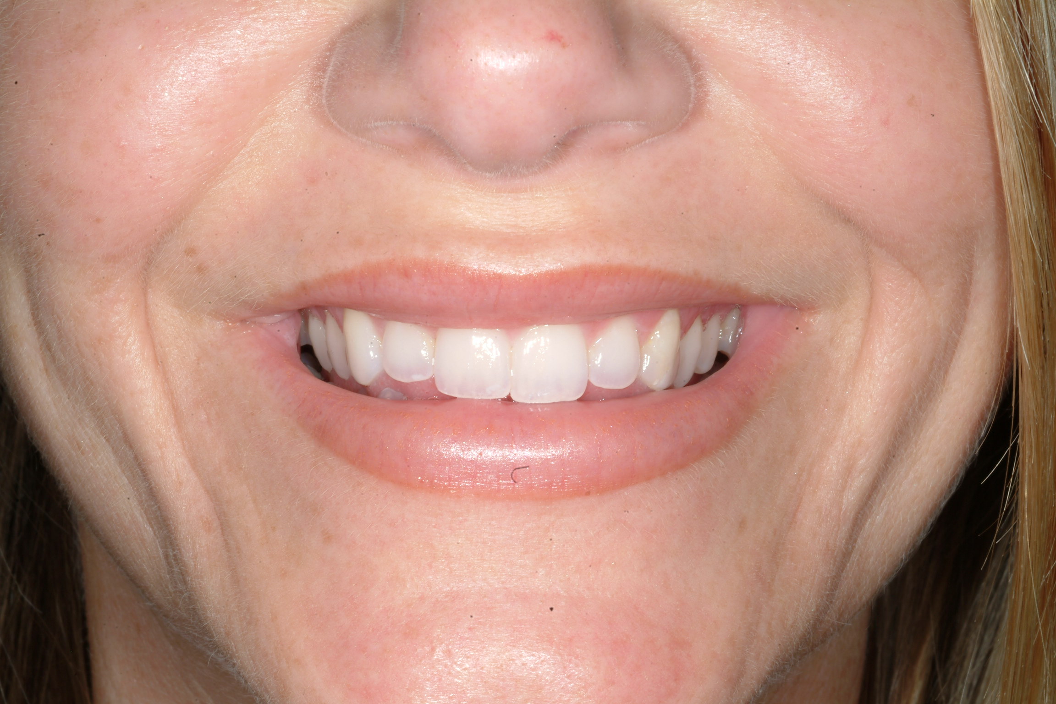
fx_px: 2596
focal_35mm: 88
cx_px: 528
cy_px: 352
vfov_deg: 15.4
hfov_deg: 23.0
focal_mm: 59
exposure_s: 1/60
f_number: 38
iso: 100
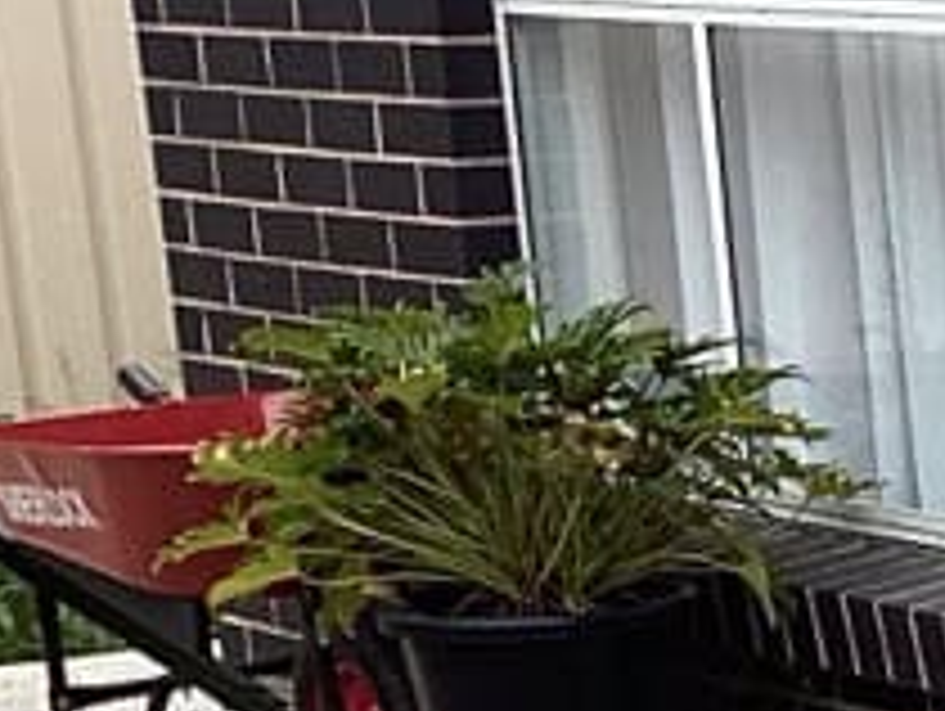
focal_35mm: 177
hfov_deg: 10.3
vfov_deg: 7.8
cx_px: 1854
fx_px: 4838
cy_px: 1728
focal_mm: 3.3
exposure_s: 1/384
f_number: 2.4
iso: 25
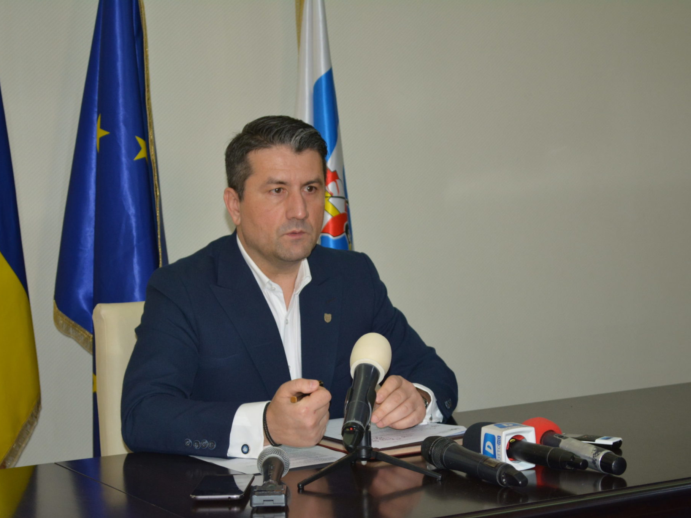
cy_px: 259
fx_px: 1557
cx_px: 320
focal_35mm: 78
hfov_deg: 25.0
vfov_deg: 18.9
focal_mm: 48
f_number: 5.3
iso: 1000
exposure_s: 1/60
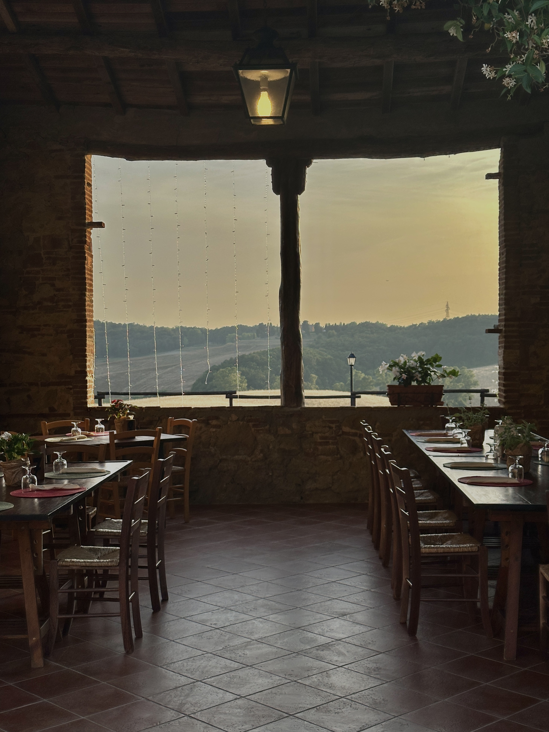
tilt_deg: -0.3
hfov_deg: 30.3
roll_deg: -0.1
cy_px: 366
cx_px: 274
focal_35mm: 48
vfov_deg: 39.7
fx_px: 1015
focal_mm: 6.86
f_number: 1.78
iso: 64
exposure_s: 1/3257
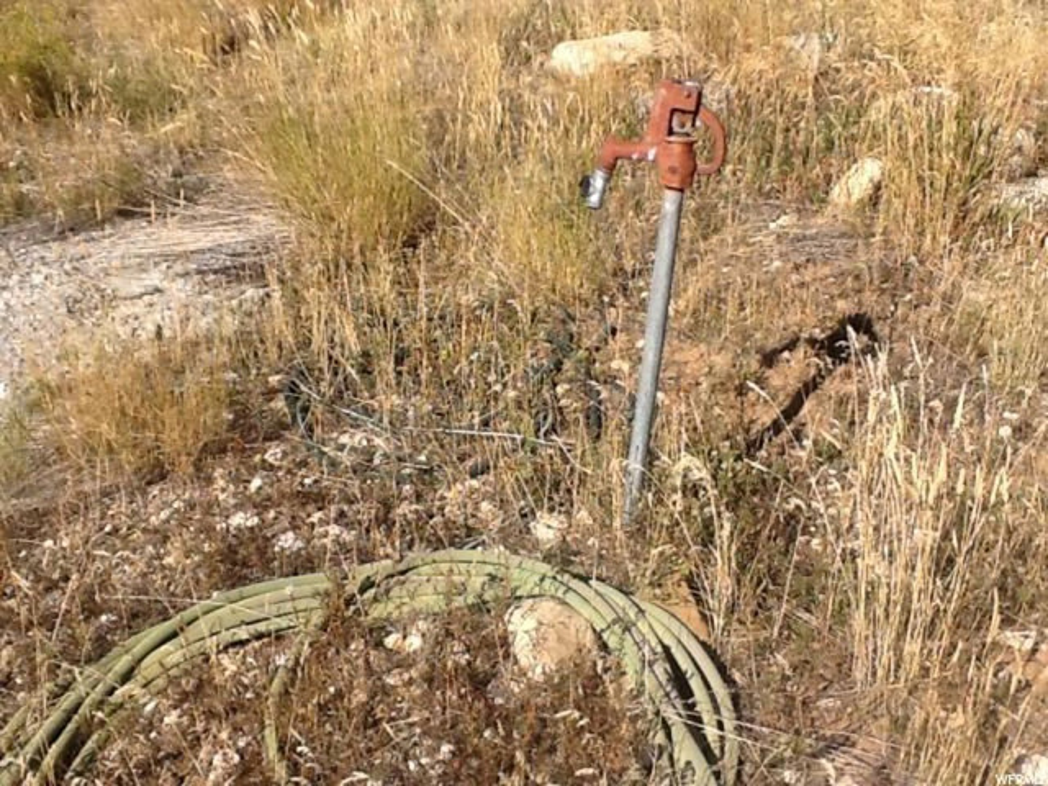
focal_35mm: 44
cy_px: 393
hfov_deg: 42.9
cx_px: 524
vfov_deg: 32.9
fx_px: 1332
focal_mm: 2.03
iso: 40
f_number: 2.4
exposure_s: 1/1912
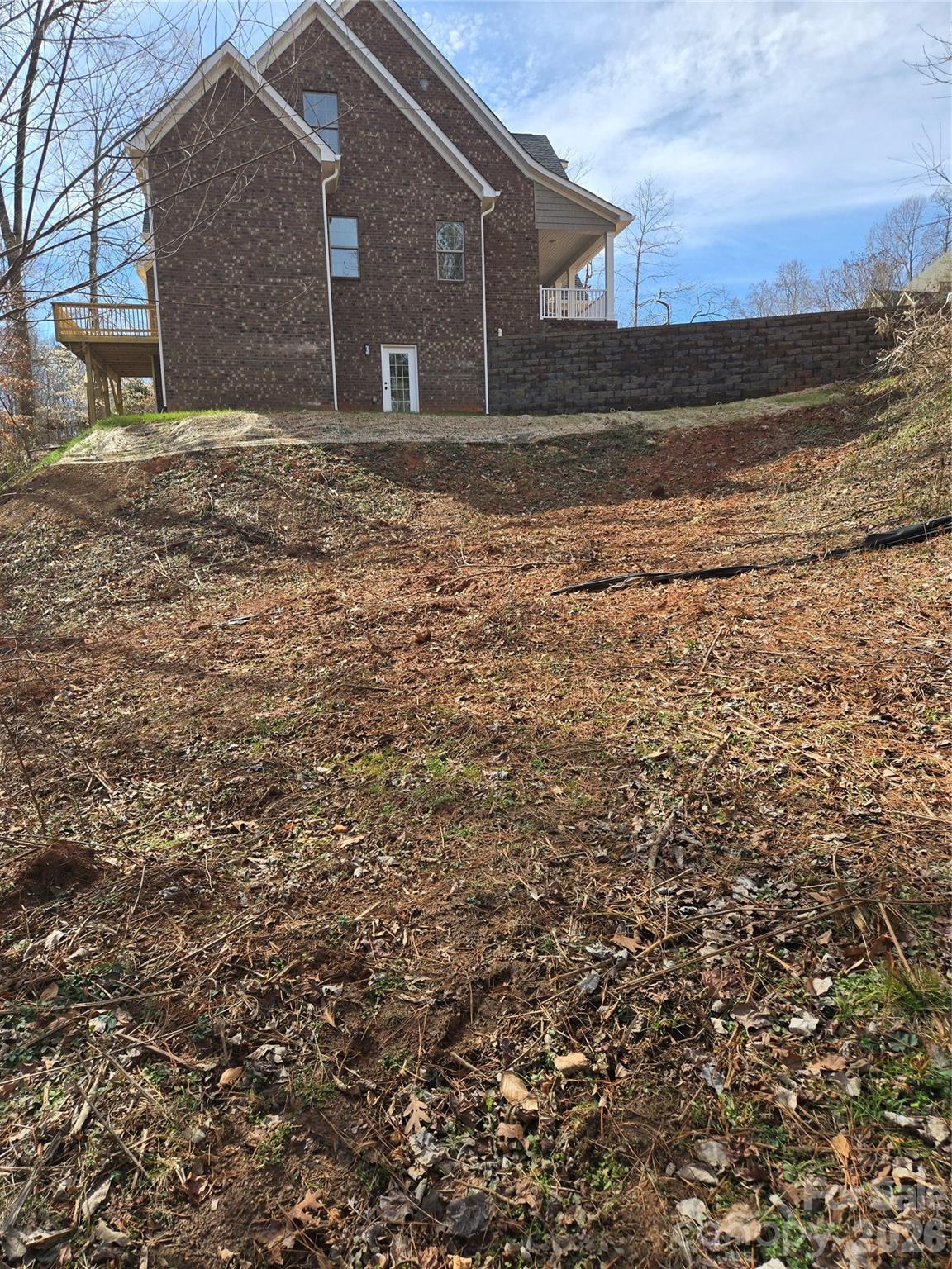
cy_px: 634
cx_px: 476
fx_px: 843
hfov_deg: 58.9
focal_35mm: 23
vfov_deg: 73.9
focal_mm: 5.4
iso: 25
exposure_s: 1/1157
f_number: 1.8
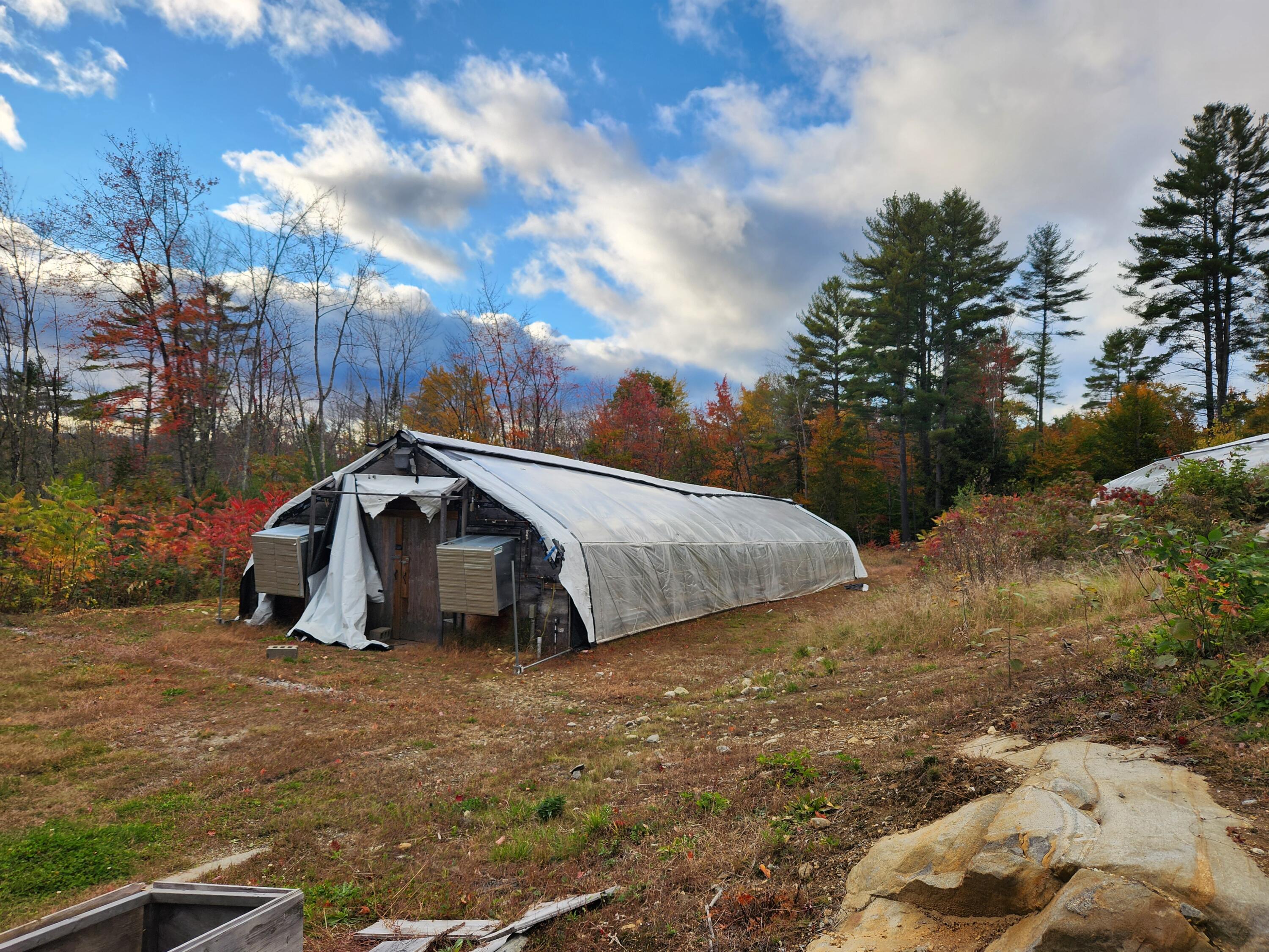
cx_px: 634
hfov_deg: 73.9
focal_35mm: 23
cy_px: 476
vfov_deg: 58.9
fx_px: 843
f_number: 1.8
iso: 20
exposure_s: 1/922
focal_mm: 5.4
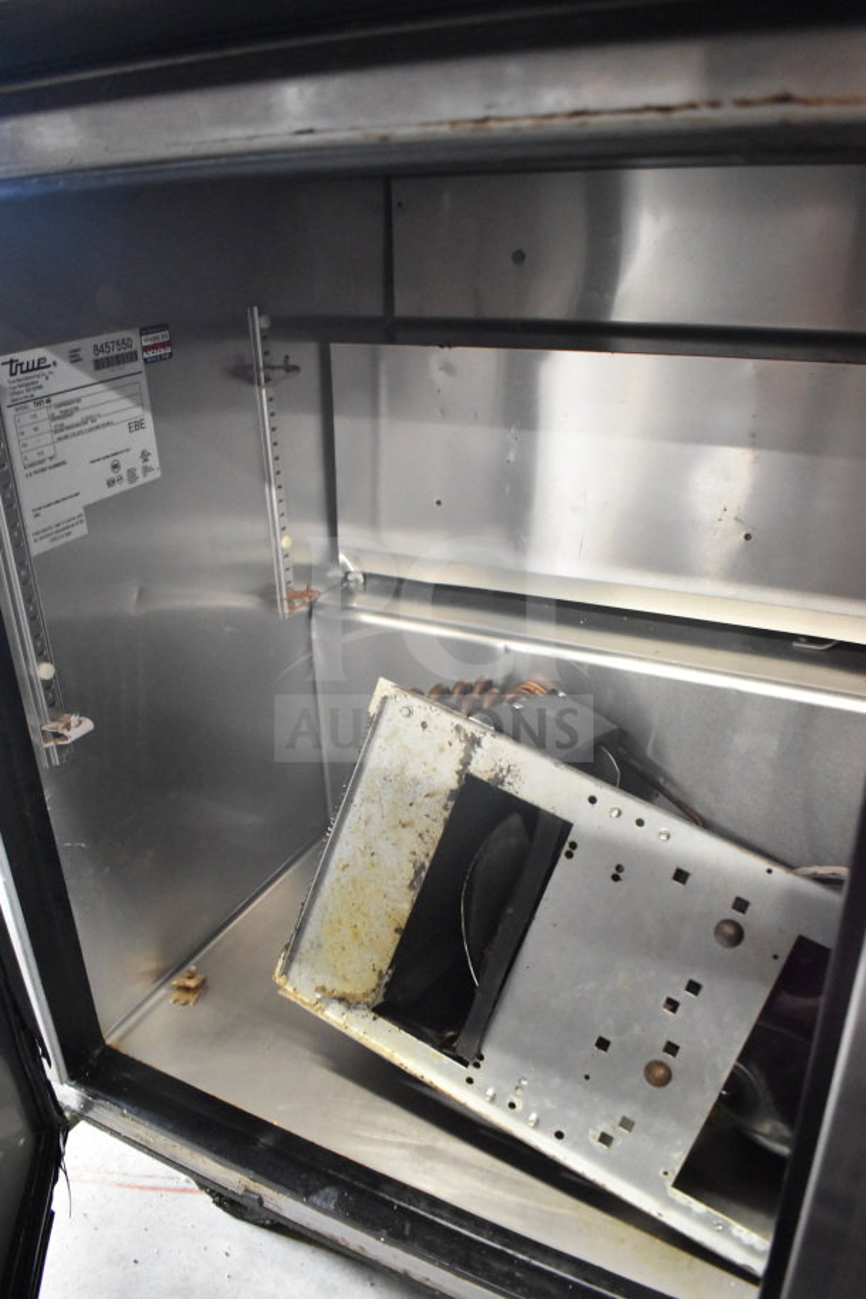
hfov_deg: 47.9
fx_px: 974
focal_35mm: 27
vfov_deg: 67.4
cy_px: 650
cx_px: 433
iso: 6400
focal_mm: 18
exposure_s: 1/60
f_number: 4
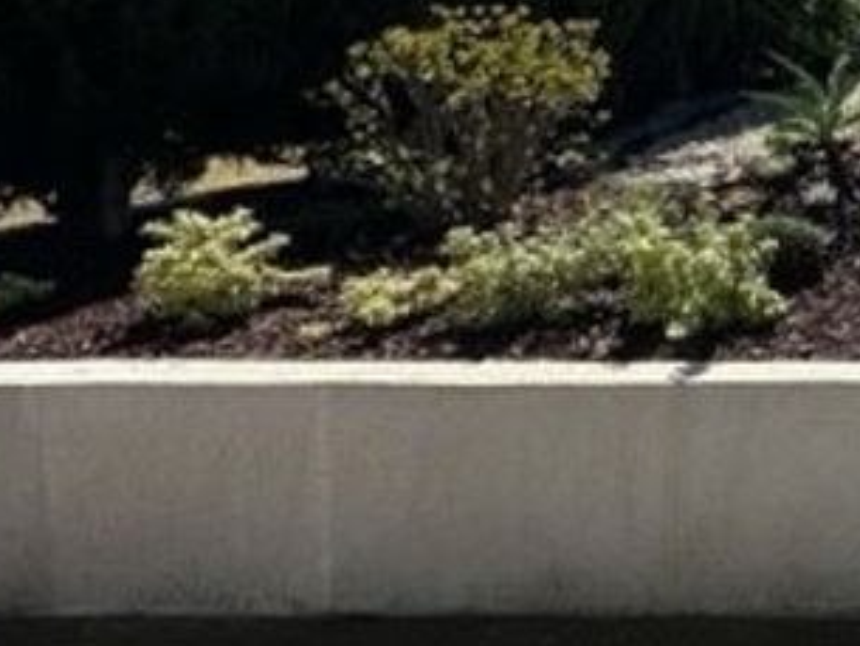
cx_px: 1314
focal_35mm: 47
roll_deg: +0.2
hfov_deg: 27.1
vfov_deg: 27.5
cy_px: -113
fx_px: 1168
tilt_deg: +5.8
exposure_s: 1/2132
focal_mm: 2.22
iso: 50
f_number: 2.2
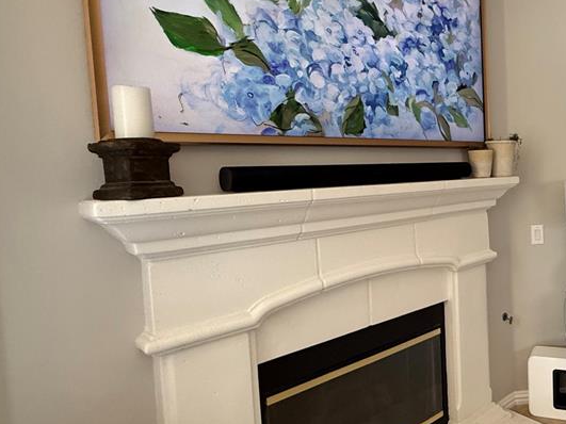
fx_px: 441
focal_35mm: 27
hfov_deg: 58.2
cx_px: 484
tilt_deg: -2.9
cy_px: 196
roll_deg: +2.0
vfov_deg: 51.3
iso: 400
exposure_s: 1/60
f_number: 2.2
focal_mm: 2.22
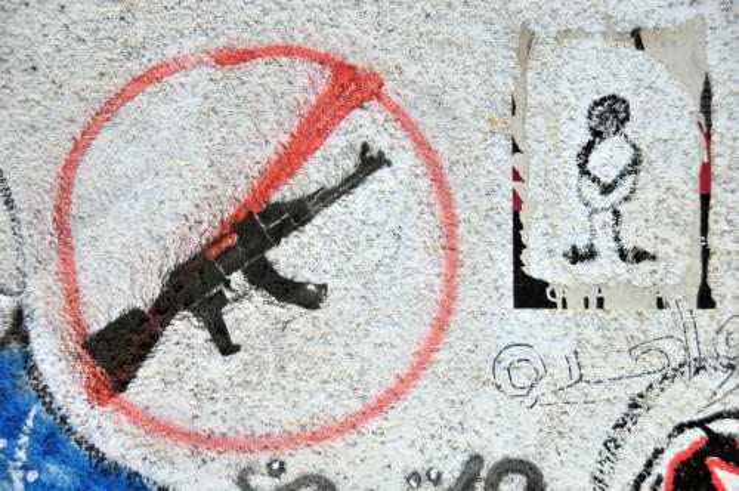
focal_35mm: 75
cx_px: 370
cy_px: 246
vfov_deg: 18.1
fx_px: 1538
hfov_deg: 27.0
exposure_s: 1/200
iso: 200
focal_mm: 50
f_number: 5.6
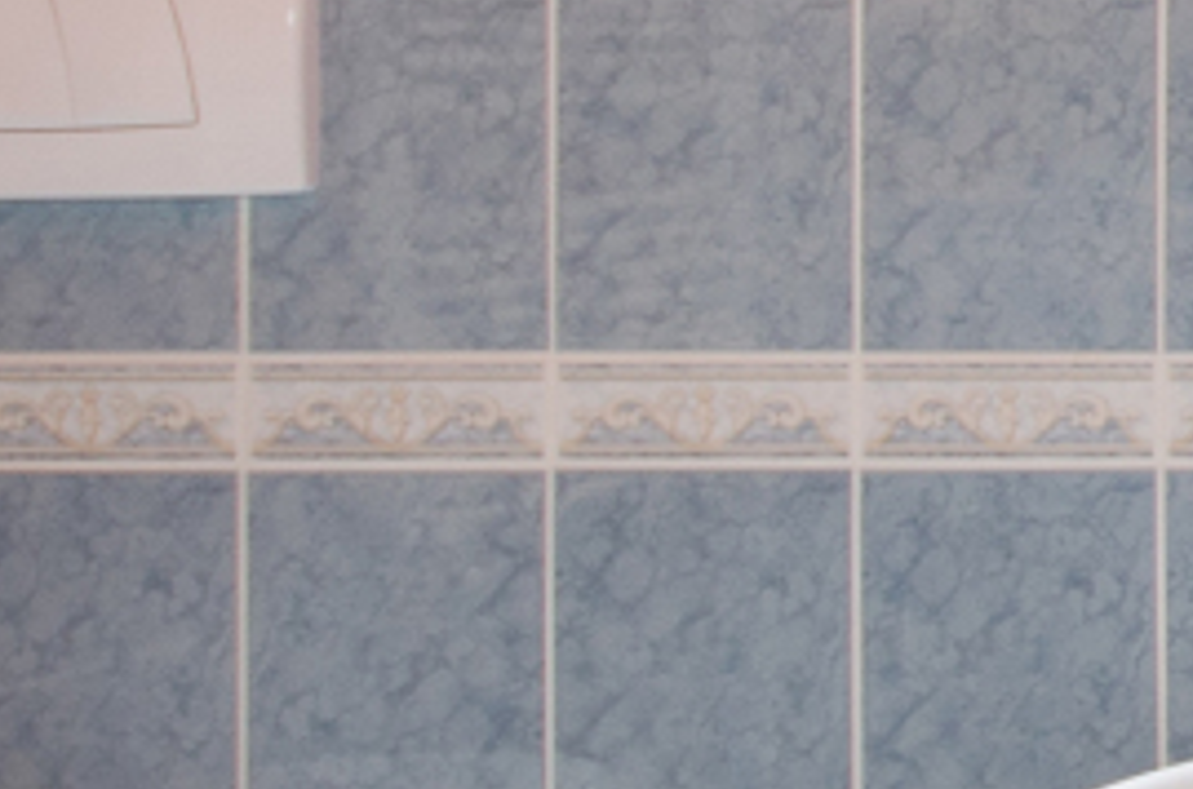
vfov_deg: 11.9
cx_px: 2621
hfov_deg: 14.1
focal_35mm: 114
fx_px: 3769
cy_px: 75
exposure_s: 1.3
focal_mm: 10
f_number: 11
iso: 200
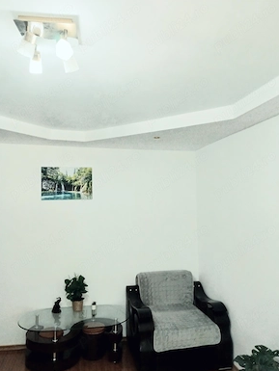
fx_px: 290
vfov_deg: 65.3
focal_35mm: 27
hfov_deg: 51.4
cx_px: 143
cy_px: 191
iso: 250
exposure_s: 1/50
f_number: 1.8
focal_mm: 3.98
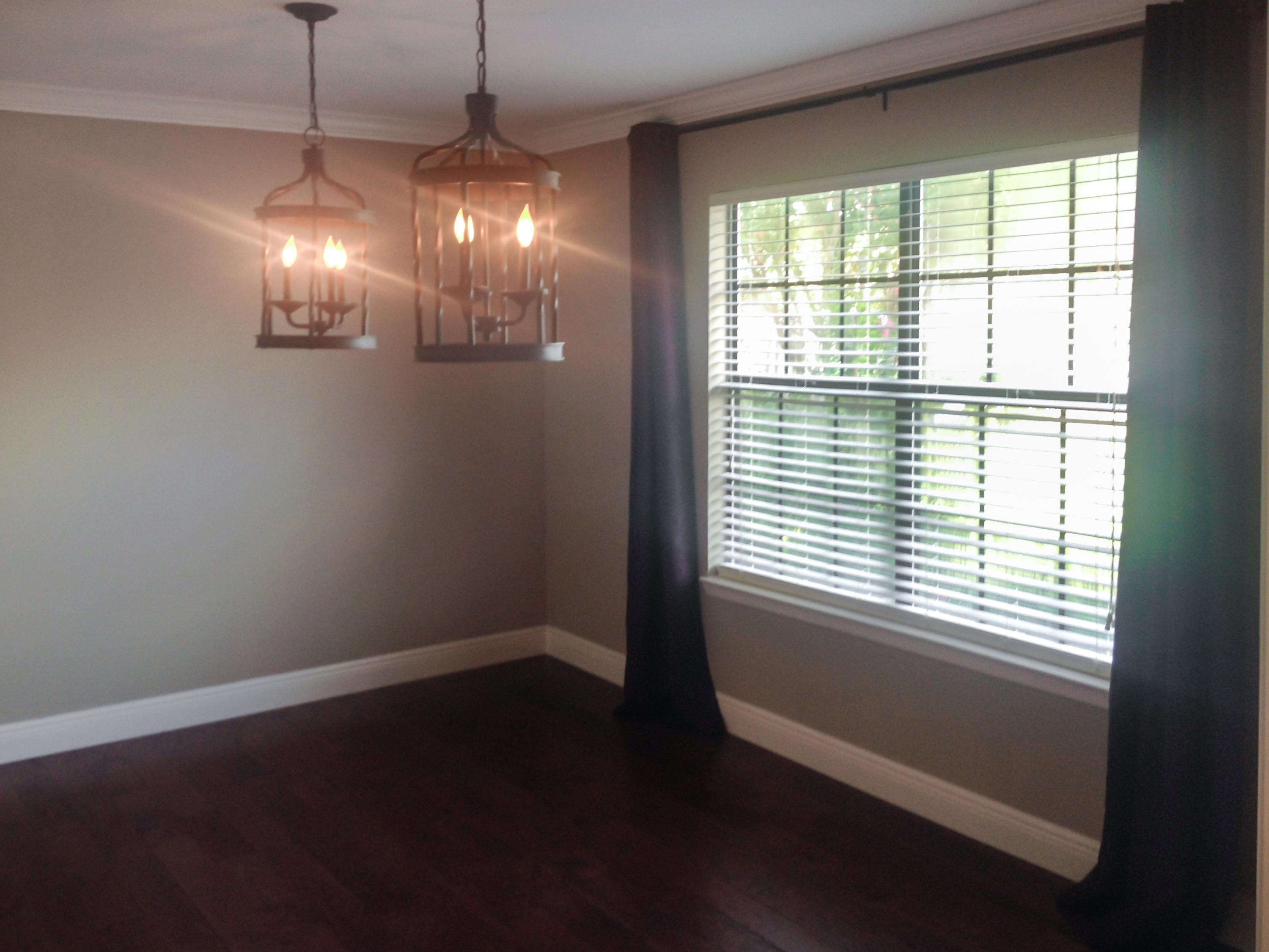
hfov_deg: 52.6
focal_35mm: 35
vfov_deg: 40.7
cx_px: 634
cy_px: 476
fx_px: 1283
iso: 50
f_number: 2.4
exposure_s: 1/20
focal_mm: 4.28
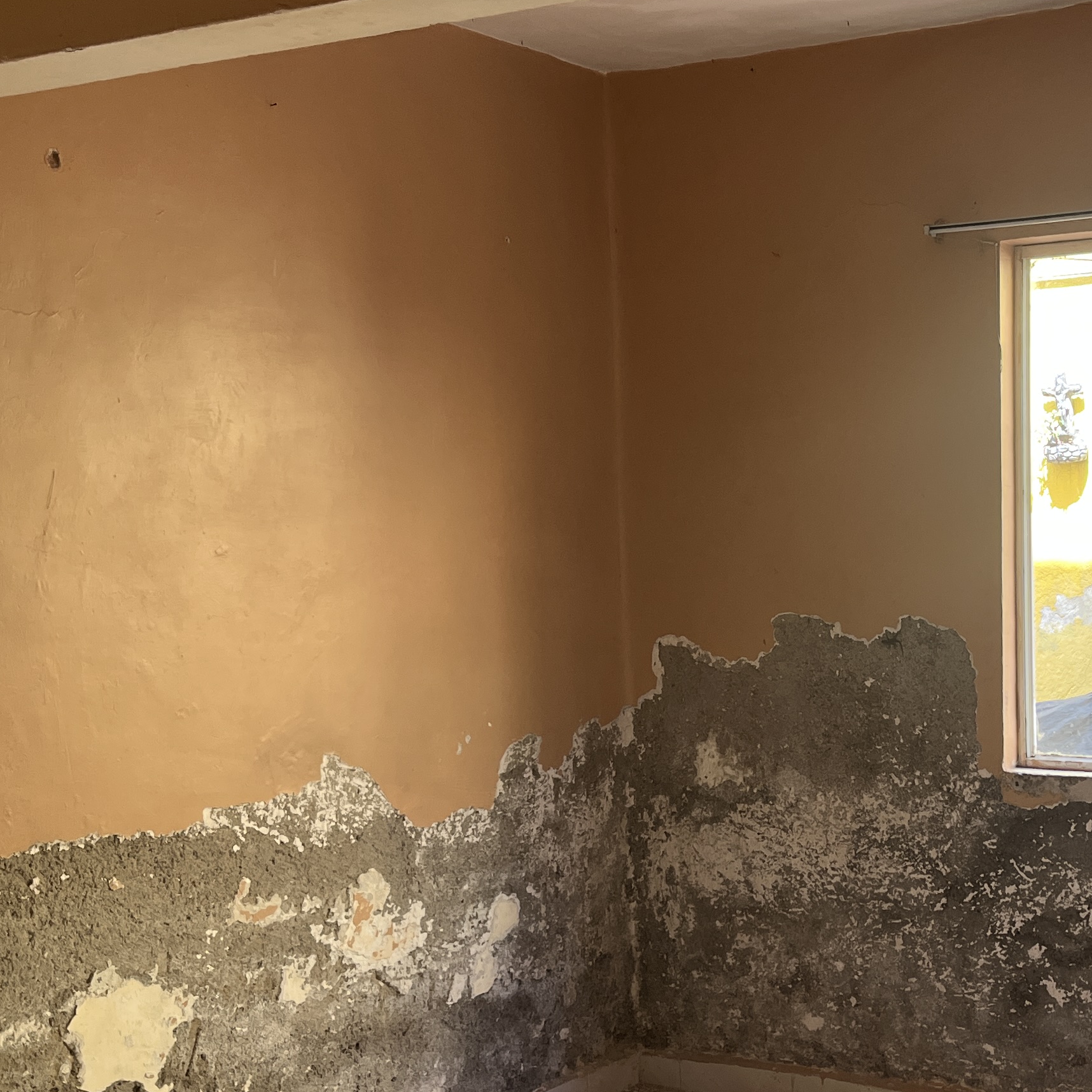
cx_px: 789
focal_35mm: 54
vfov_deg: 31.6
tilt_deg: -2.4
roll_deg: +0.9
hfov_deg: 31.2
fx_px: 1927
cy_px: 607
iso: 50
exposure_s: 1/122
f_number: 1.6
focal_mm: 5.1
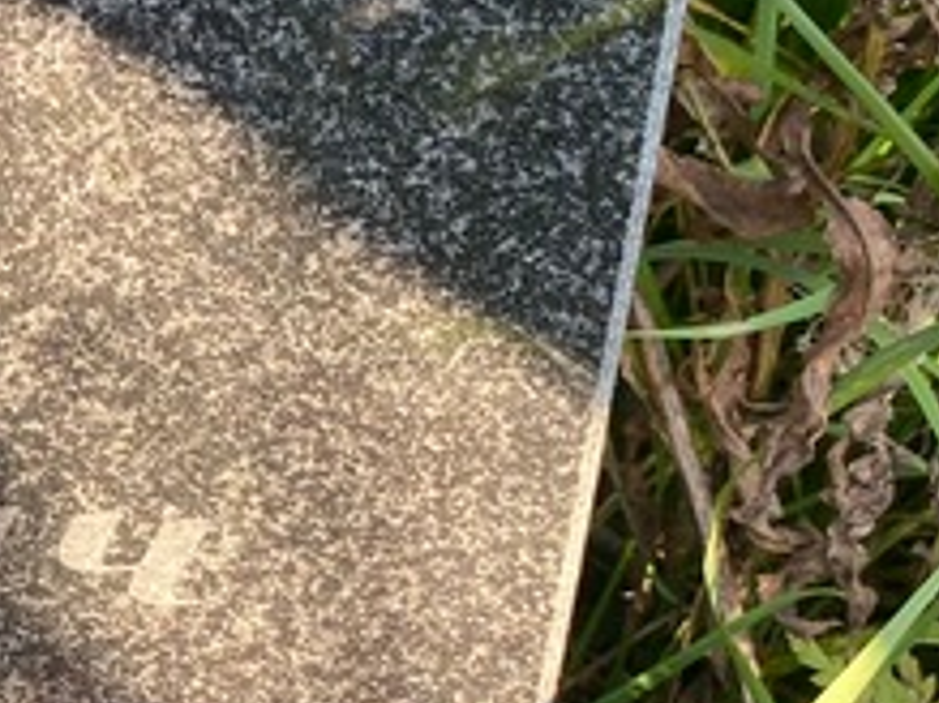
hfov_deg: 18.3
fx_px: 2576
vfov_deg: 15.5
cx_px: -485
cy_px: 339
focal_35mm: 95
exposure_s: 1/122
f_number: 1.8
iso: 40
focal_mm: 4.25
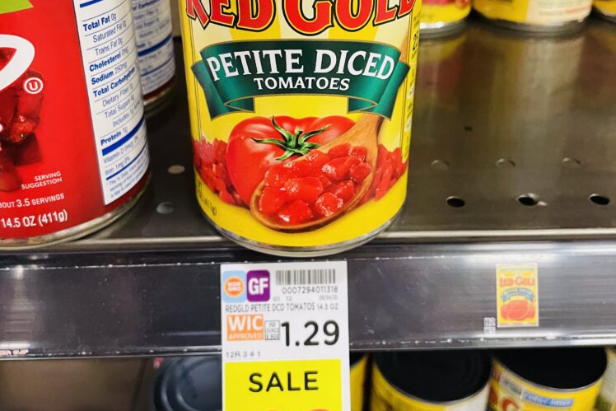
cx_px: 310
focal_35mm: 37
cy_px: 127
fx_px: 633
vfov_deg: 35.5
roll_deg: -0.4
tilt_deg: -29.0
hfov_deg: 51.9
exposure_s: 1/60
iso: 320
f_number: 1.6
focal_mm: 4.2
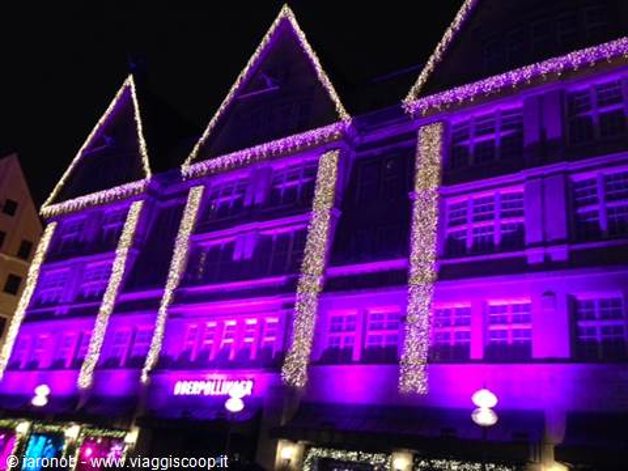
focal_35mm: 33
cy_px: 236
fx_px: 599
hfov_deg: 55.4
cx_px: 314
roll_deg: -9.4
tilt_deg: +22.6
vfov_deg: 42.9
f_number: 2.4
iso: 200
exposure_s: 1/20
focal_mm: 4.12
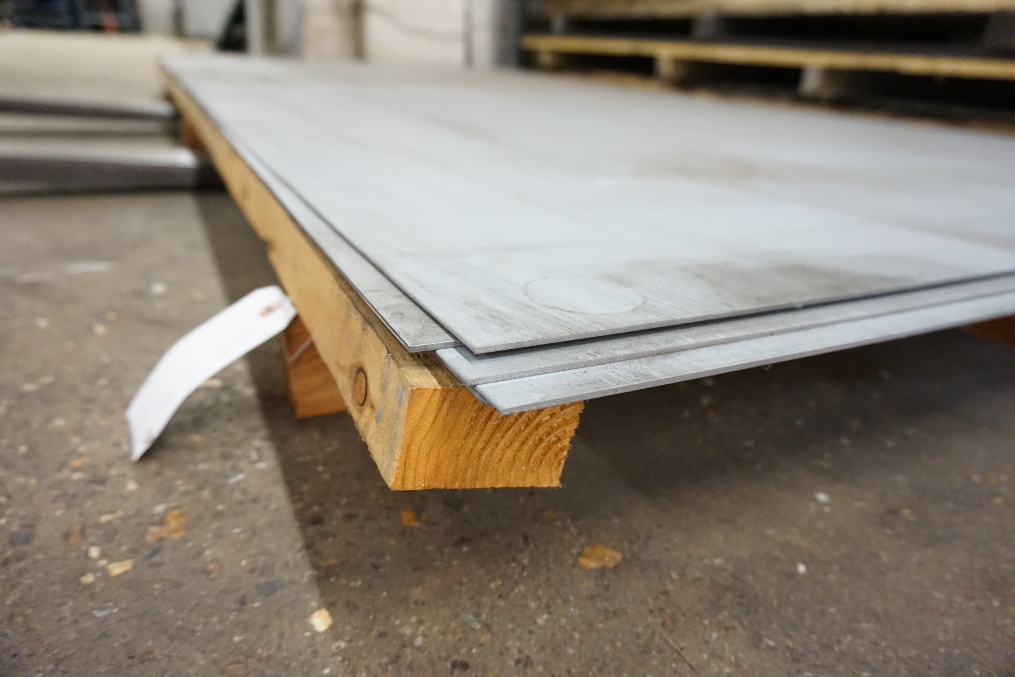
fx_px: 677
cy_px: 338
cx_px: 508
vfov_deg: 53.1
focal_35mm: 24
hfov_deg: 73.7
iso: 3200
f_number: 3.5
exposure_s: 1/50
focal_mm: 16
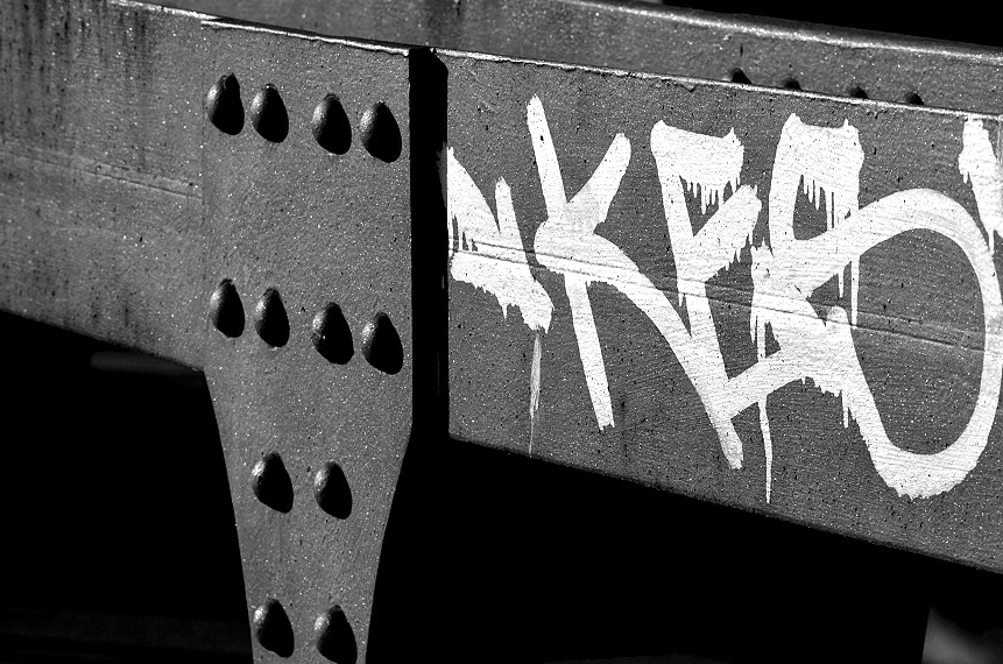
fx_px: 5810
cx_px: 570
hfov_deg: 9.9
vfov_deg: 6.5
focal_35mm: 209
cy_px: 315
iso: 100
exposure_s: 1/350
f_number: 11
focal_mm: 120
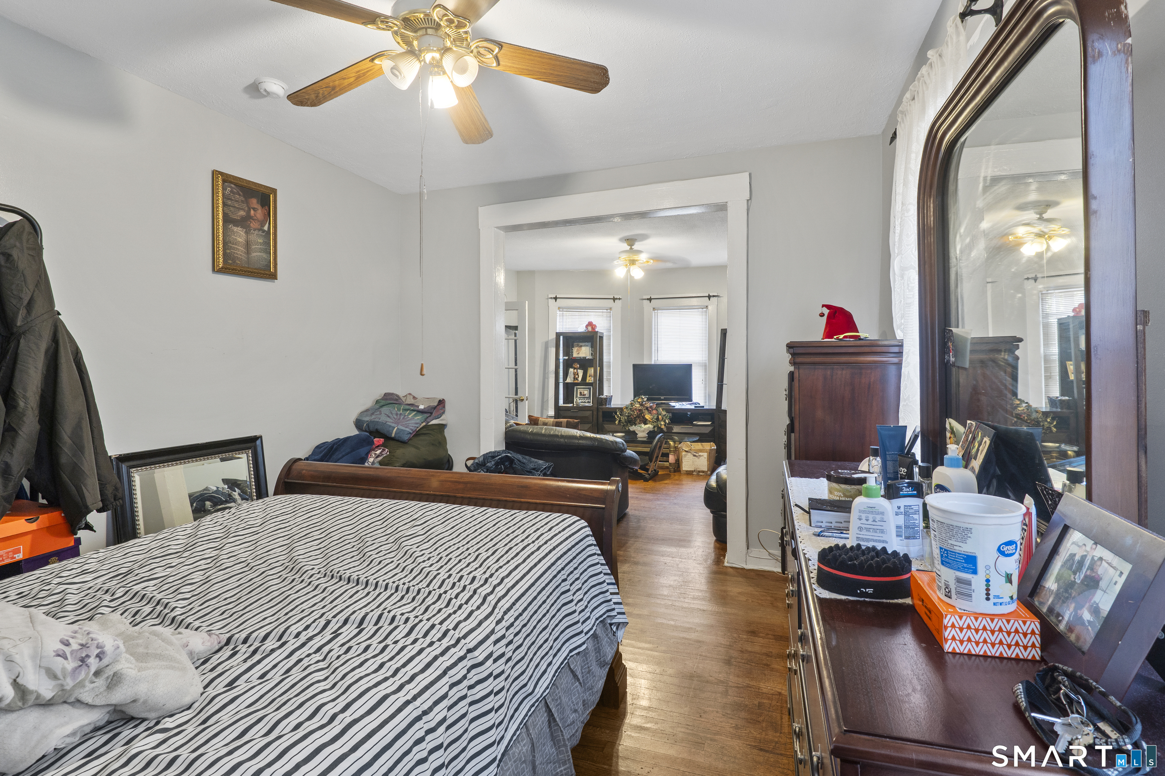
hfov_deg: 95.0
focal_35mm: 16
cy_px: 388
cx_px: 582
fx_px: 534
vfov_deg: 72.1
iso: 125
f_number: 5.6
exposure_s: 1
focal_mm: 11
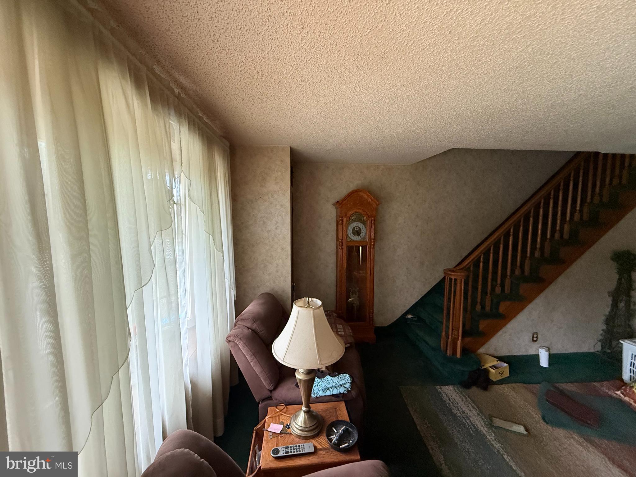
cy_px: 238
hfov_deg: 102.1
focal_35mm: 14
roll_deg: +0.4
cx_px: 318
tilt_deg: -4.8
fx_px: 257
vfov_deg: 85.7
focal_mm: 2.22
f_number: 2.2
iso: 500
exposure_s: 1/60
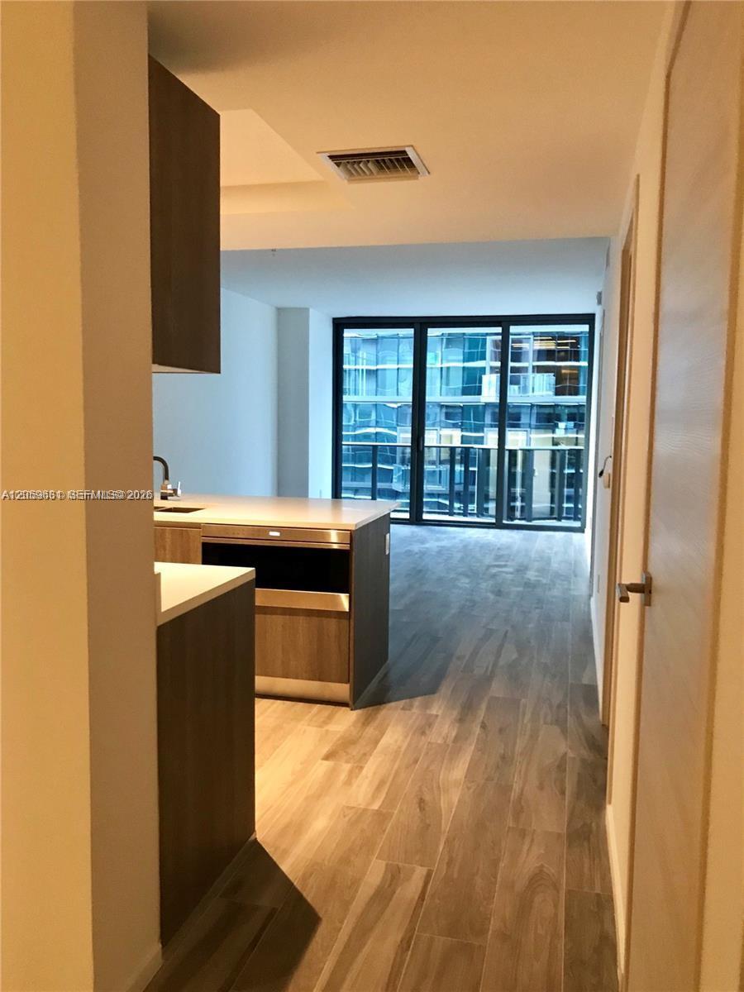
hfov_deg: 49.7
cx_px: 372
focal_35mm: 28
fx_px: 802
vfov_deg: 63.4
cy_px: 496
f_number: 1.8
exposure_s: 1/15
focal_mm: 3.99
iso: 100
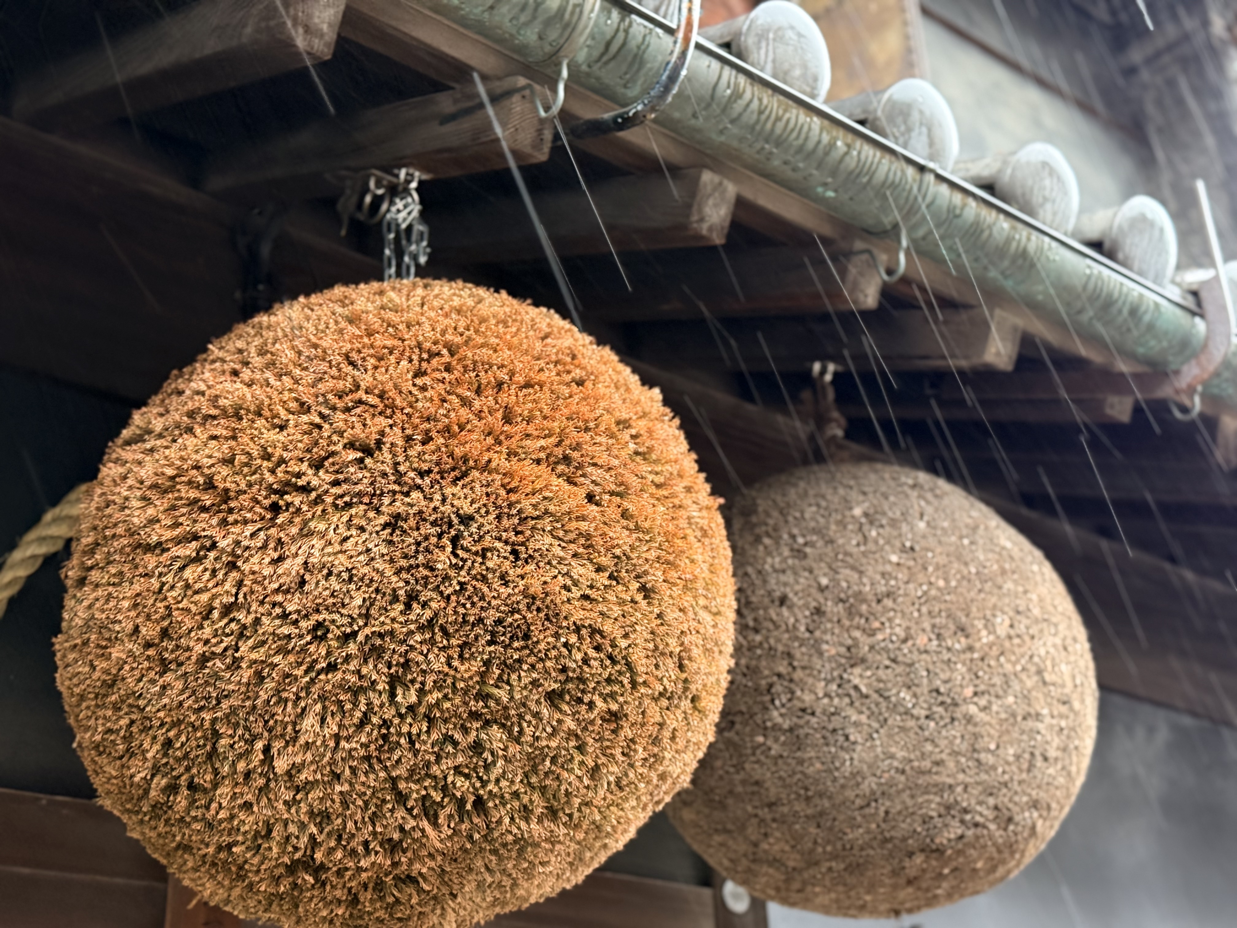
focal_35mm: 48
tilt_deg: +26.4
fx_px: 1715
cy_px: 464
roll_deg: +2.5
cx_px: 618
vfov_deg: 30.3
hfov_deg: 39.7
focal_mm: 6.76
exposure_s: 1/60
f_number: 1.78
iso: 200
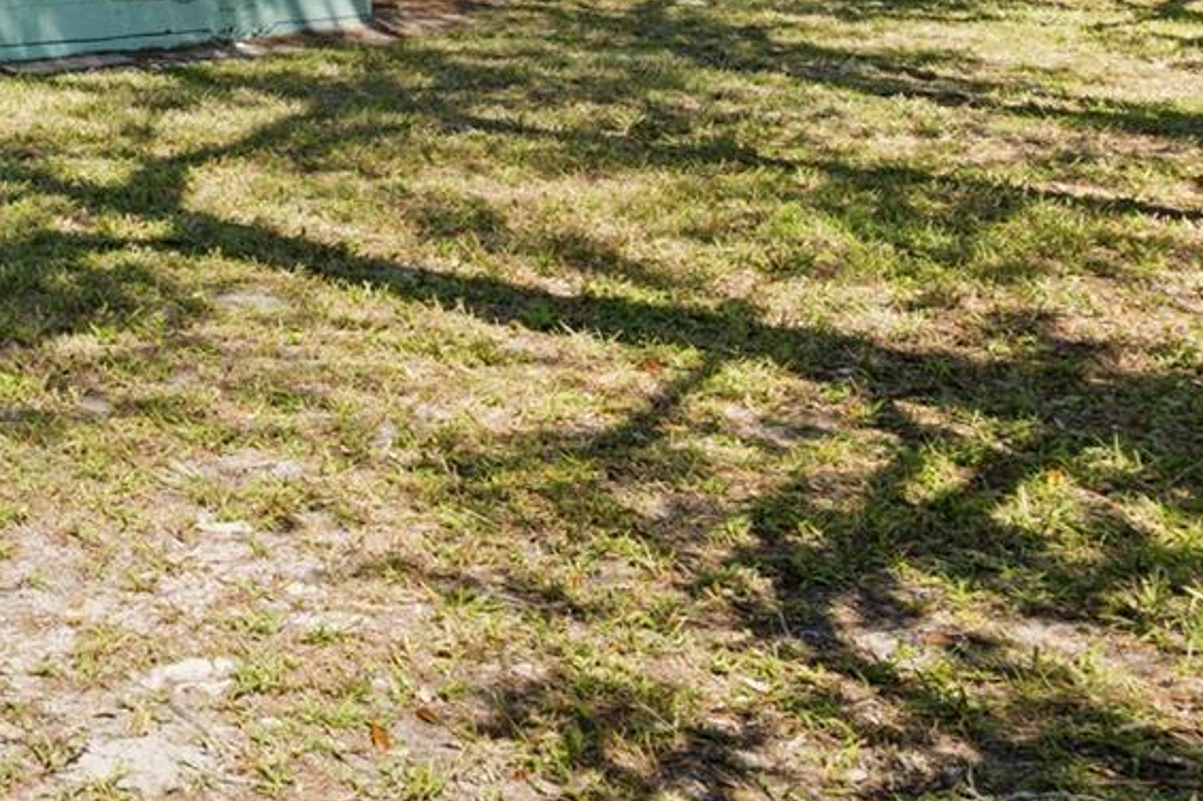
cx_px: -479
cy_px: -121
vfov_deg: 19.0
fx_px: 2271
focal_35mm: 68
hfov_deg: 24.6
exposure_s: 1/10
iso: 64
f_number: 9
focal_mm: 24
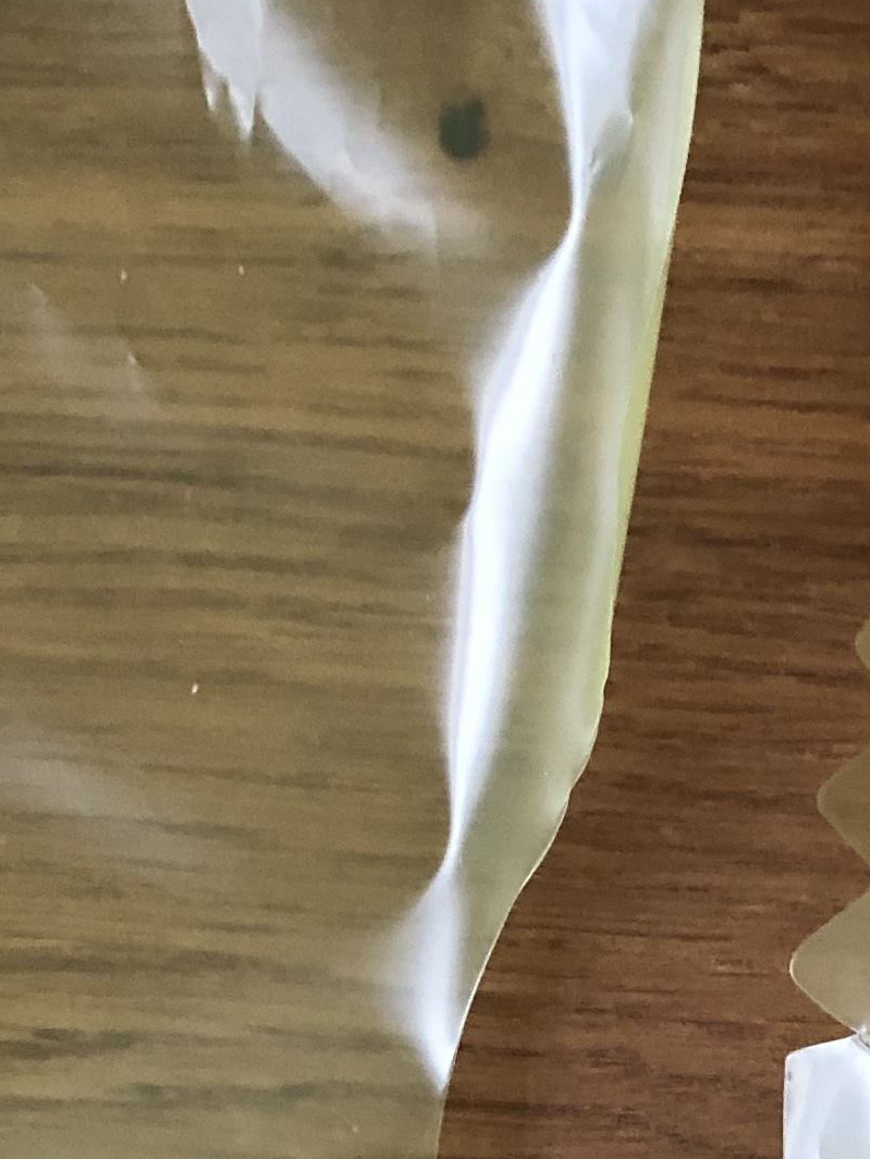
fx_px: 3551
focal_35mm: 106
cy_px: 1223
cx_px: 921
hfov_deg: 13.7
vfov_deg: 18.0
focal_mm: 3.99
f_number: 1.8
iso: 80
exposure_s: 1/15
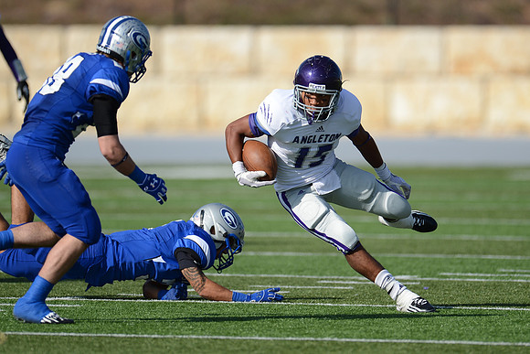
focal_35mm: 400
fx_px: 5890
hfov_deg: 5.2
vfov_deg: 3.4
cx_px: 265
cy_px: 177
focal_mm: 400
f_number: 2.8
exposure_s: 1/6400
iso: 200
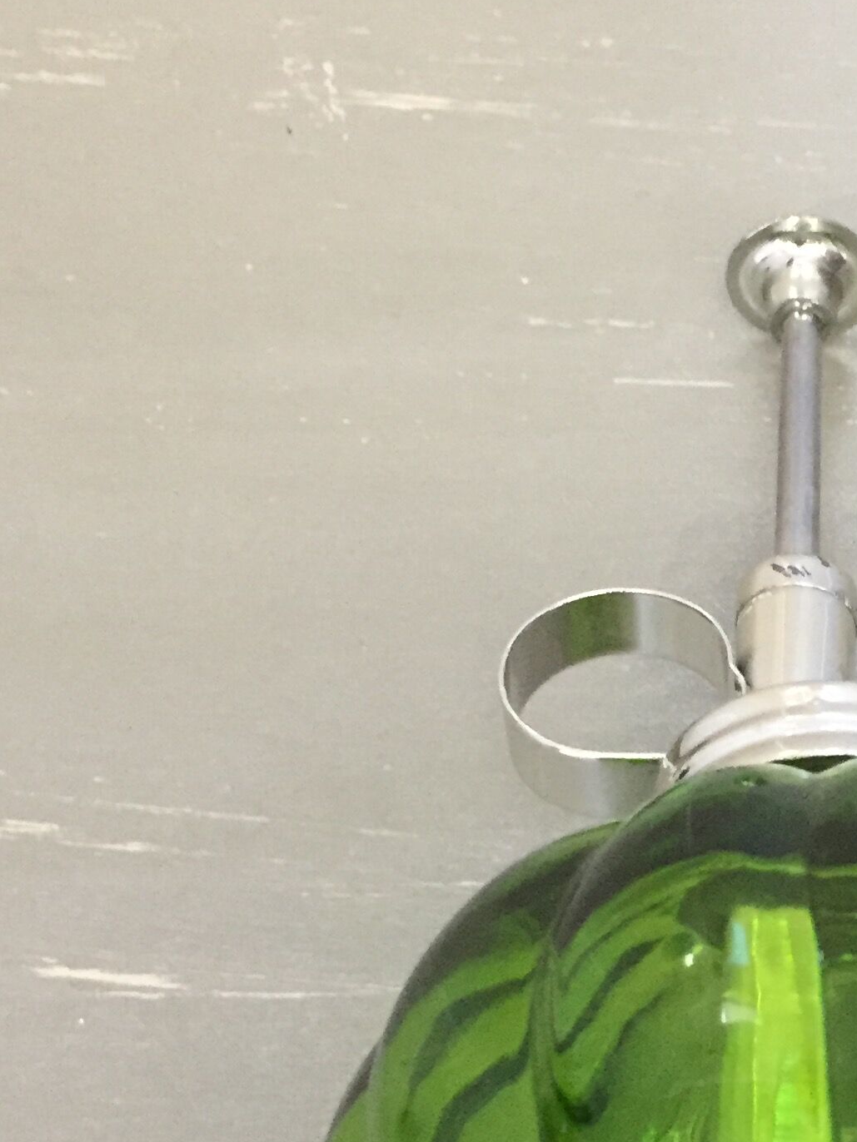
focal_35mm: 69
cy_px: 776
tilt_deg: -65.2
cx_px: 965
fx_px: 2278
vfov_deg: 28.0
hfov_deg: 20.2
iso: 250
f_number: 2.2
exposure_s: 1/17
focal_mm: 4.15
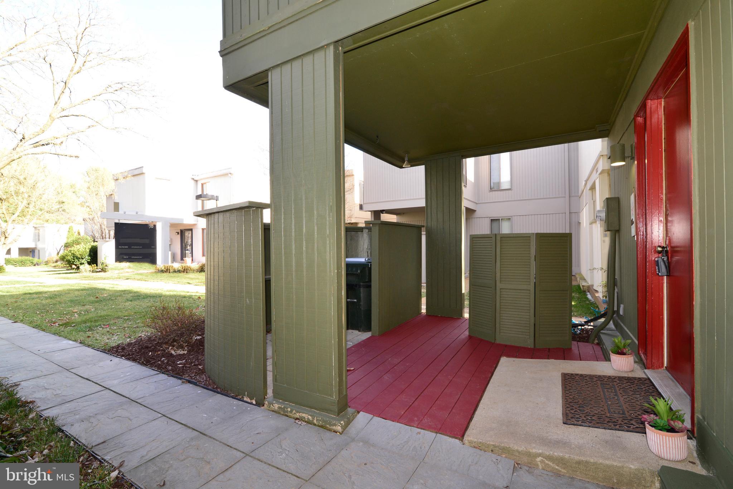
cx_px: 366
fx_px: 326
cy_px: 244
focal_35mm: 16
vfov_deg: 73.8
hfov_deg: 96.7
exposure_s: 1/100
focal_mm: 16
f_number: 9
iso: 800
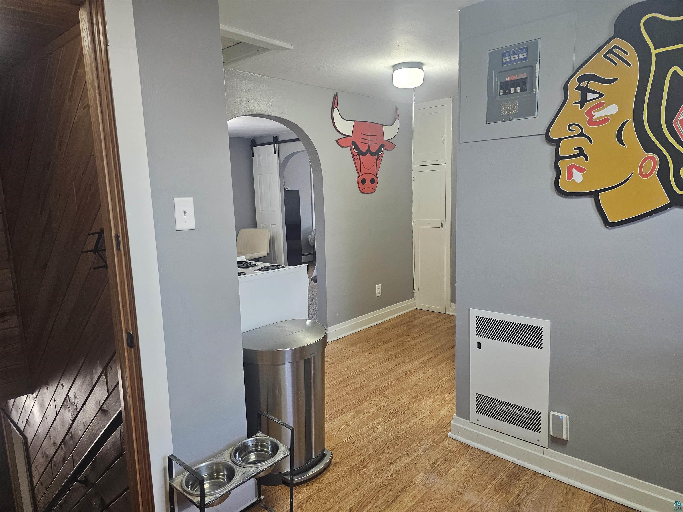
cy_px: 256
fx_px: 454
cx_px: 342
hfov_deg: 73.9
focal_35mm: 23
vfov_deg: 58.9
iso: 250
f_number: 1.7
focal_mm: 6.3
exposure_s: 1/120
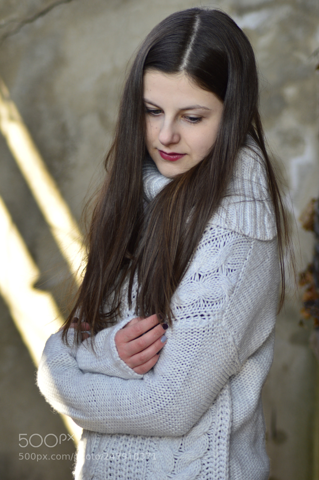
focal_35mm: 210
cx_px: 160
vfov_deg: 9.8
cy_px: 240
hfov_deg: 6.5
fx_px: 2796
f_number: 4.2
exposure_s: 1/200
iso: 200
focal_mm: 140
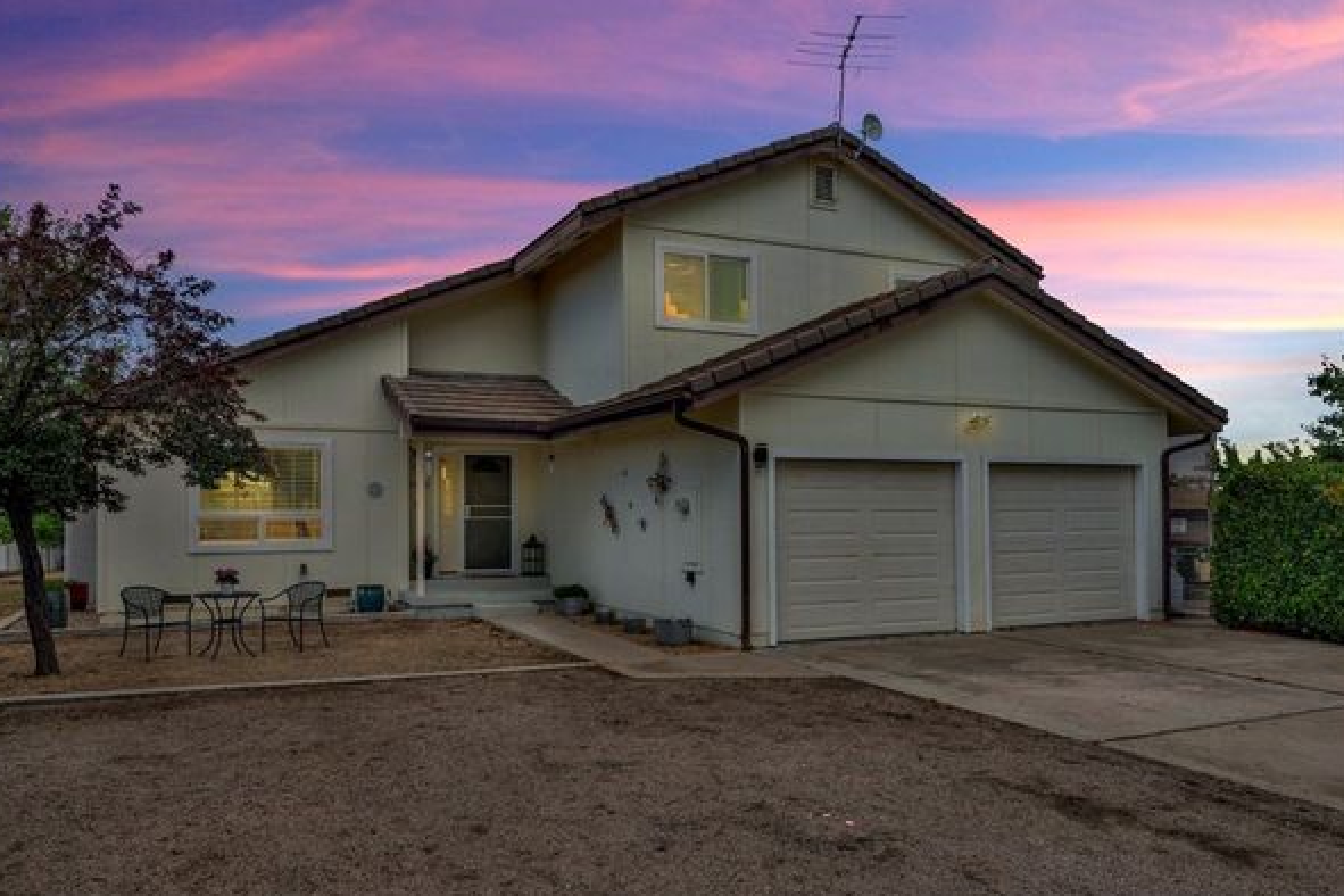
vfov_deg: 49.5
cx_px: 628
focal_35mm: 26
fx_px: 971
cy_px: 467
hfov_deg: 69.3
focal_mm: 24
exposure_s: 1/100
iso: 200
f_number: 11
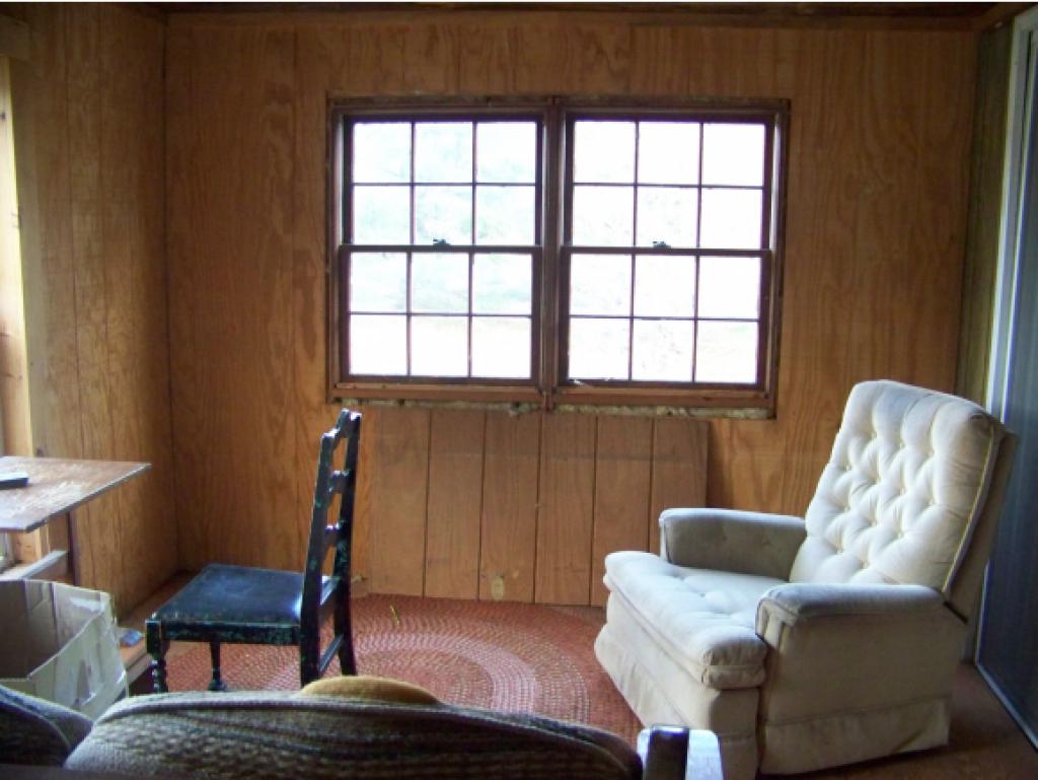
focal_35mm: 36
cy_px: 390
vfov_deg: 39.7
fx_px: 1080
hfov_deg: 51.3
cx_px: 519
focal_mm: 5.85
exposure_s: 1/30
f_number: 2.8
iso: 400
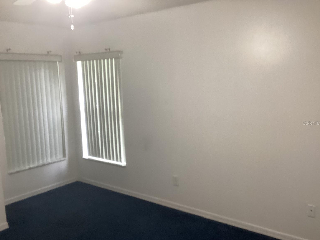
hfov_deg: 56.8
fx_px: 296
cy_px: 123
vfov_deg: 44.2
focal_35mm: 32
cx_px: 157
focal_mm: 3.3
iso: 160
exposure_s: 1/60
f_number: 2.4
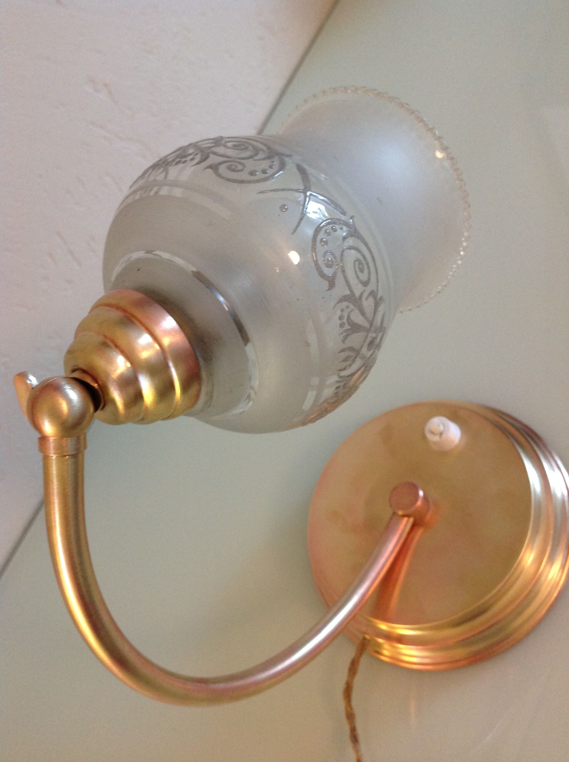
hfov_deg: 40.6
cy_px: 381
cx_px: 284
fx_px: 769
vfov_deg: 52.7
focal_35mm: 35
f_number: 2.4
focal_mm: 4.28
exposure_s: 1/15
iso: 160
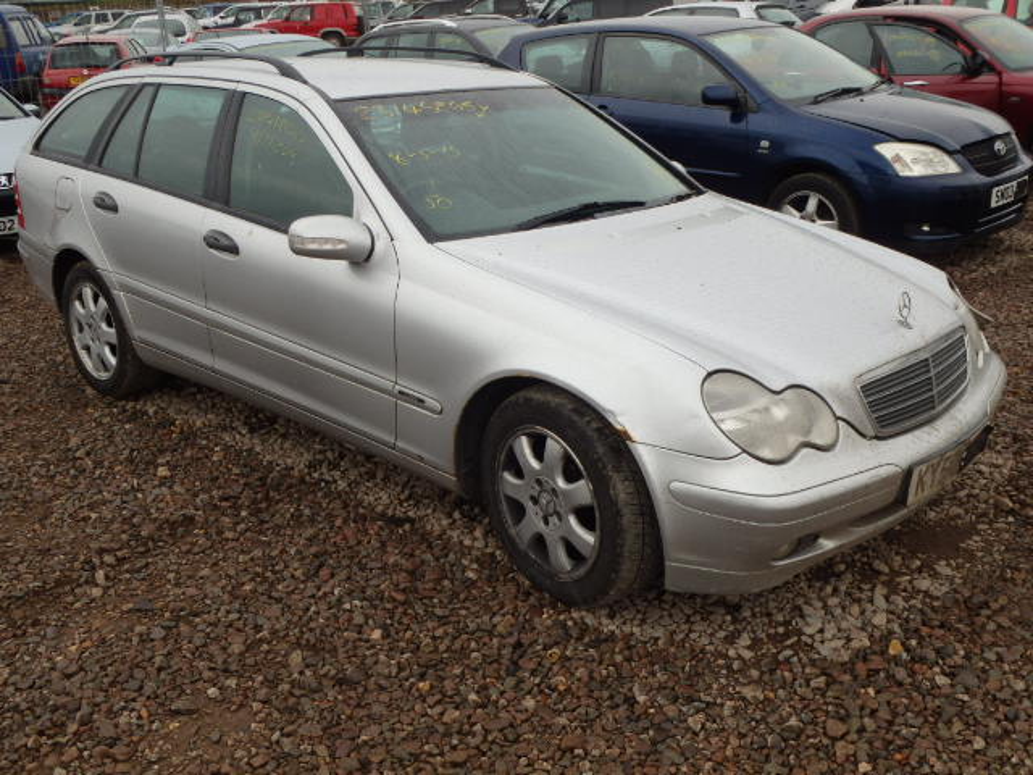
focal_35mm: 36
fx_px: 1074
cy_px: 388
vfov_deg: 39.7
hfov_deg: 51.4
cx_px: 516
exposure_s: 1/320
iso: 125
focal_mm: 6.4
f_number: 4.5
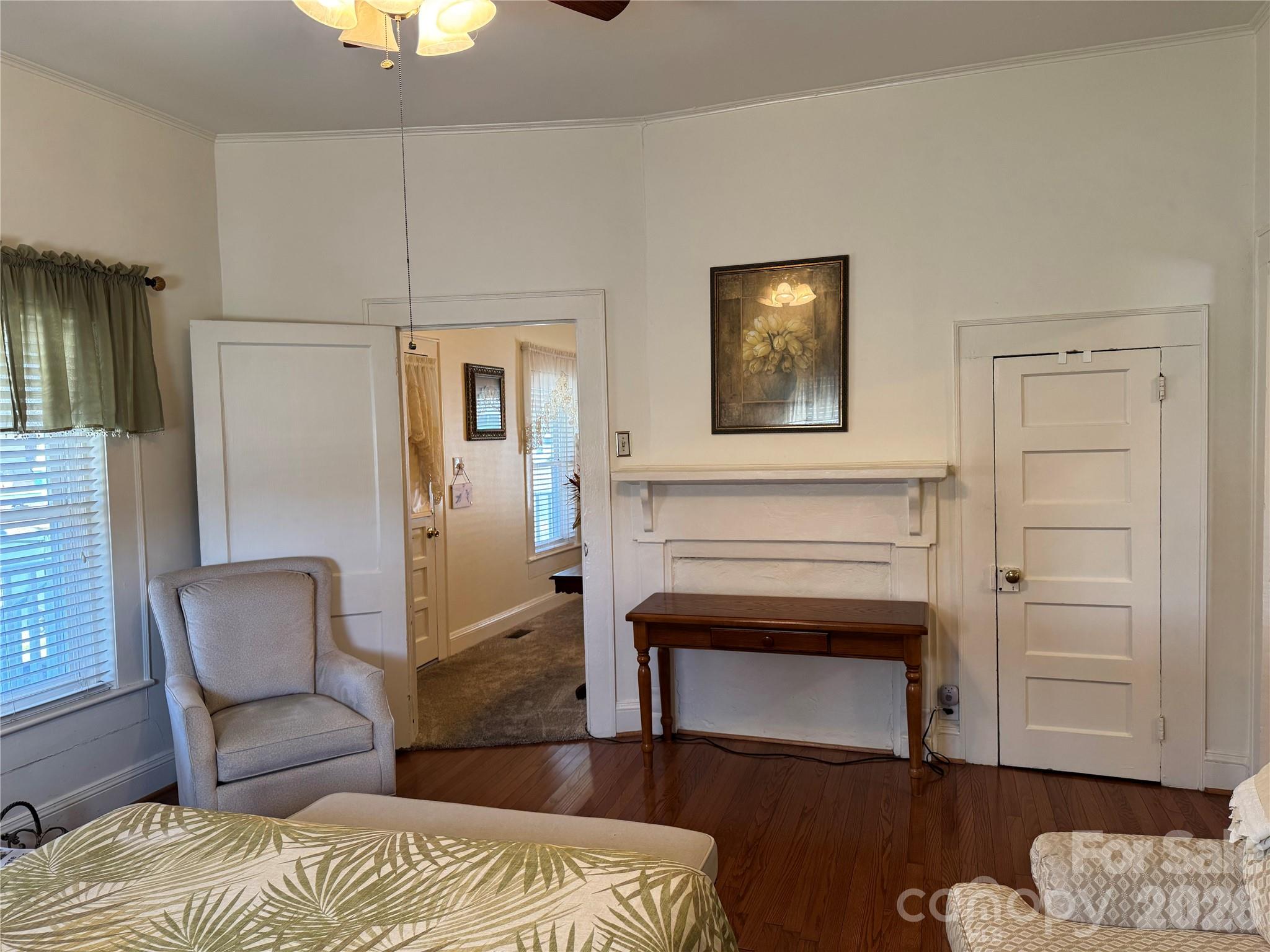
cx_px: 635
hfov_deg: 71.6
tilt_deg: -3.8
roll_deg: +0.9
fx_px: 881
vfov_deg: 56.8
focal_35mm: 24
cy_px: 476
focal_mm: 6.76
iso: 160
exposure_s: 1/120
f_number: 1.78
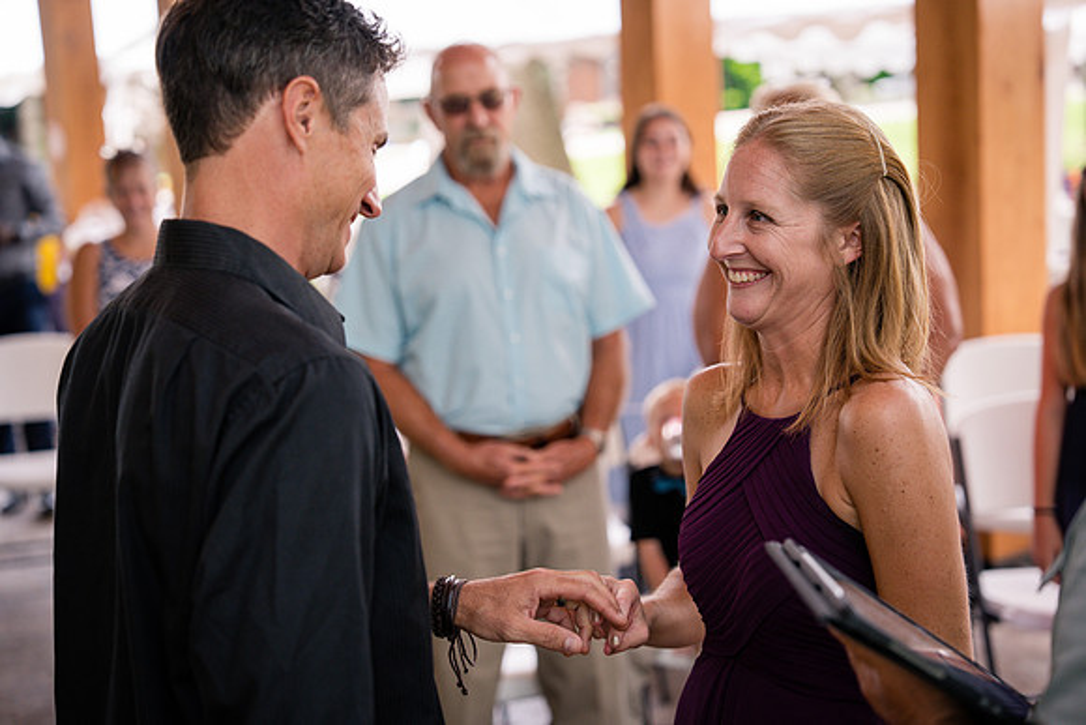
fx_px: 2112
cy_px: 362
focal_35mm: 70
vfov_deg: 19.5
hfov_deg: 28.8
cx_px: 543
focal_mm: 70
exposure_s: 1/640
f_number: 2.8
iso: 400
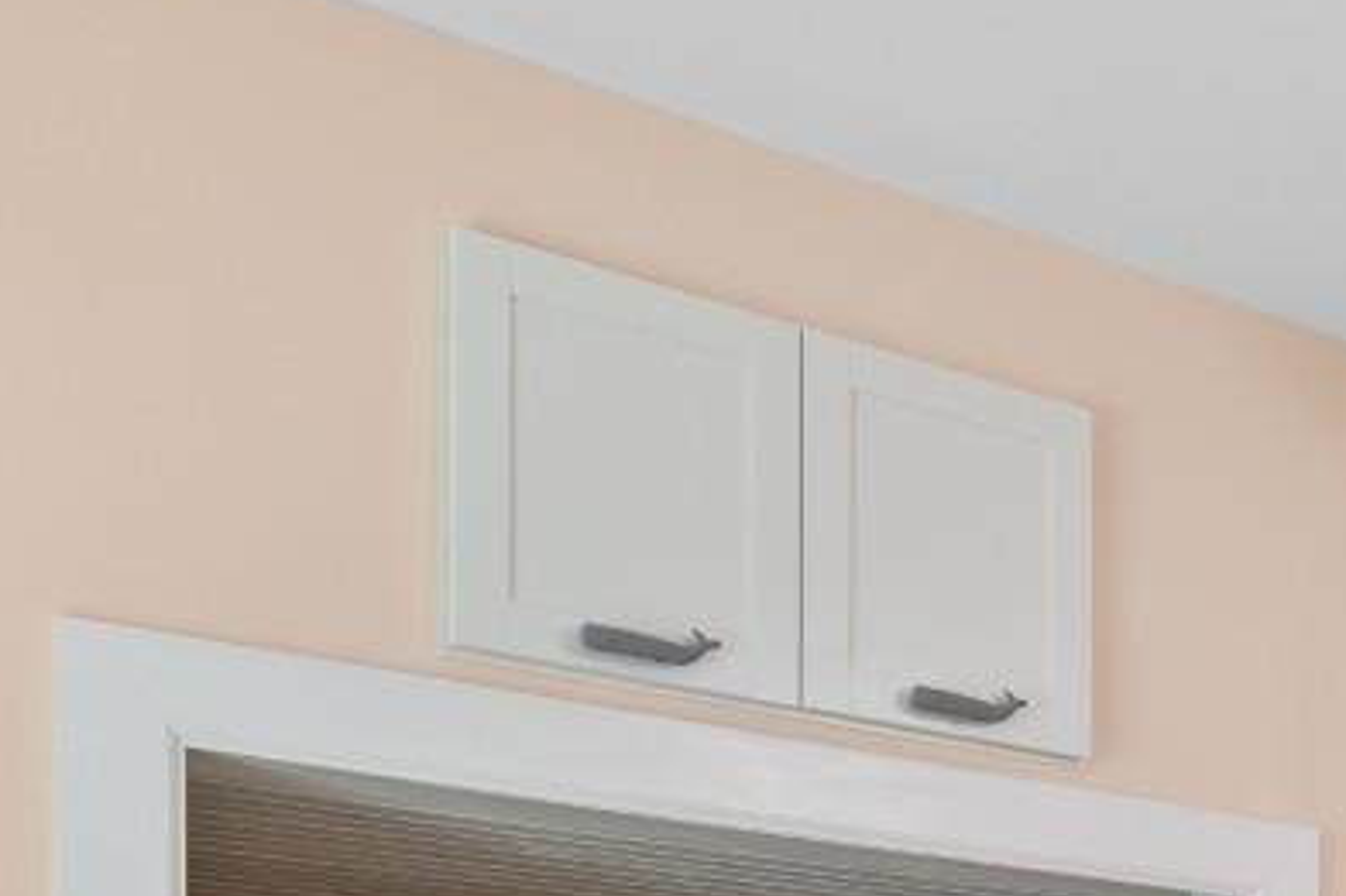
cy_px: 1260
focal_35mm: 62
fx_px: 2317
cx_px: 1734
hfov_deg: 27.3
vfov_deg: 19.6
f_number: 4.5
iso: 100
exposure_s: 1/4
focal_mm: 10
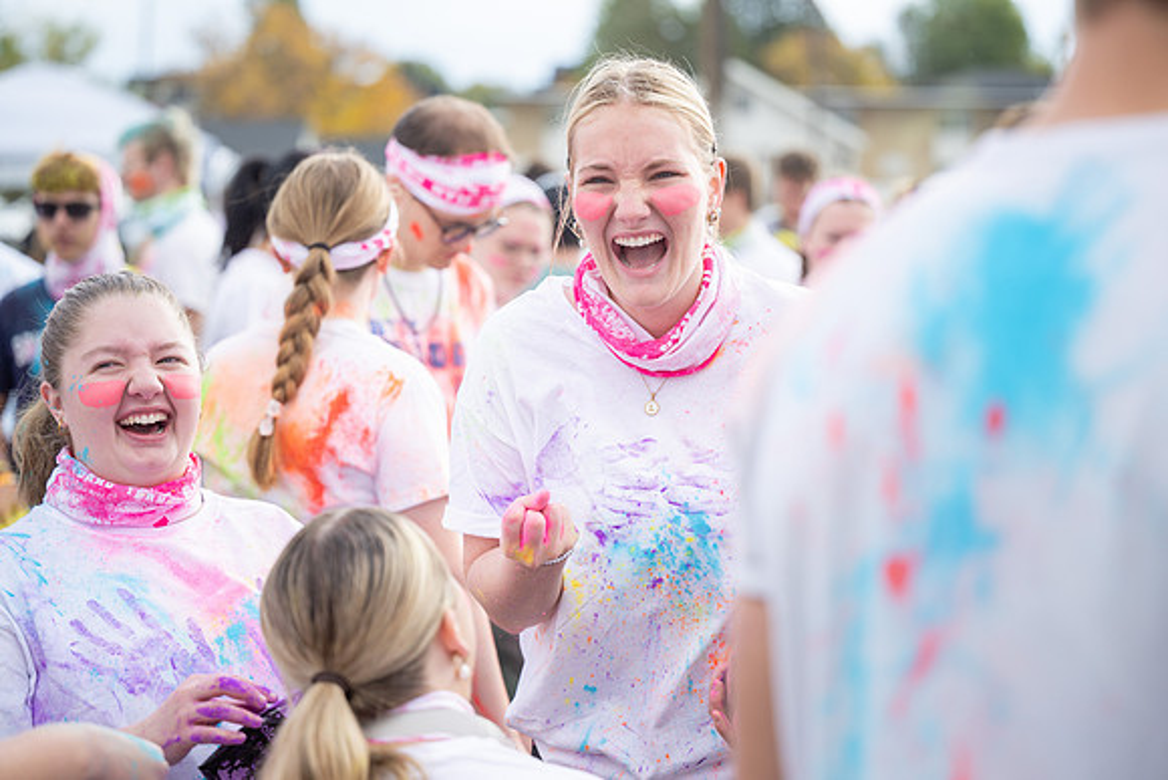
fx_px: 2661
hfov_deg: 24.8
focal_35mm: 82
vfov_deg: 16.7
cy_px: 390
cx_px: 584
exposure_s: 1/500
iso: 100
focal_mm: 82
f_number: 2.8
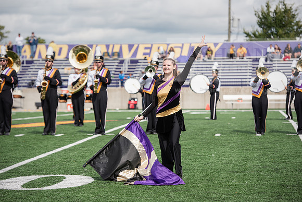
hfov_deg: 15.8
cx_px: 151
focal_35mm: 130
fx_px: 1091
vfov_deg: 10.6
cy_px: 101
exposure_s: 1/1250
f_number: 4.5
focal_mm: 130
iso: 160
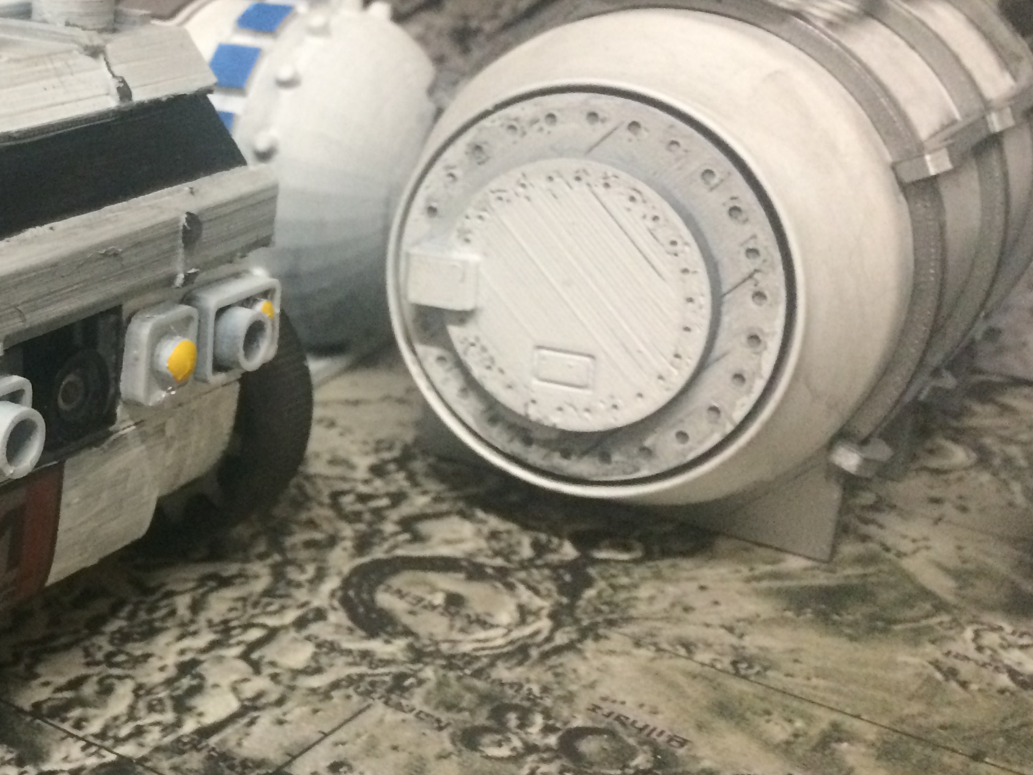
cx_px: 65
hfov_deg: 32.3
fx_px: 1671
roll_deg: -1.6
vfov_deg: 26.1
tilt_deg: -20.9
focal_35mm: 56
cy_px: 395
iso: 320
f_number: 2.2
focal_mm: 4.15
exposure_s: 1/17
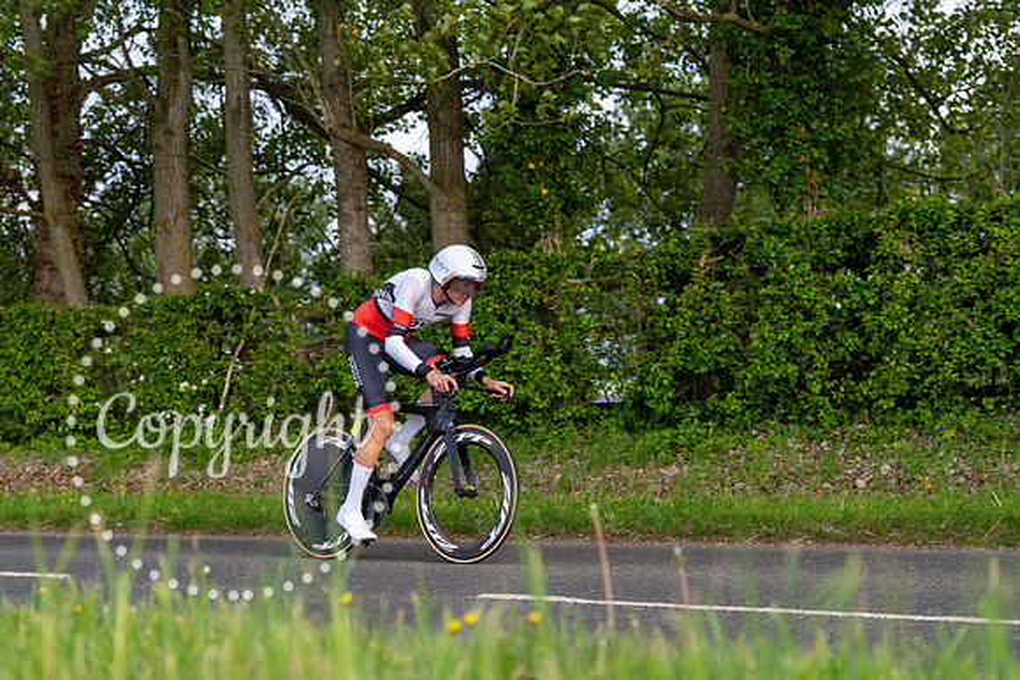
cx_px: 510
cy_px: 340
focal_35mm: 76
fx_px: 2154
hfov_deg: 26.6
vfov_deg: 18.0
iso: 1250
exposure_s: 1/800
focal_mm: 76
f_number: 4
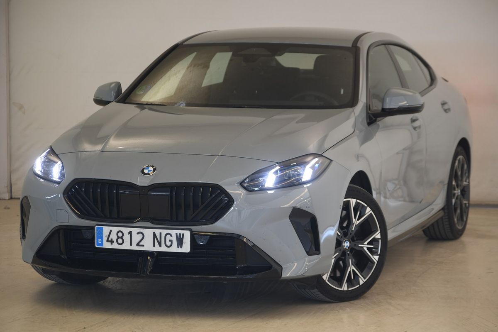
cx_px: 249
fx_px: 1757
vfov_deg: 10.8
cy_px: 166
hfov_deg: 16.1
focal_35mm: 127
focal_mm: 85
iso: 100
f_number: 4.2
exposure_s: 1/8
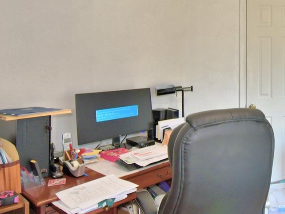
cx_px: 257
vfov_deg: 38.6
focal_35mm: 36
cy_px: 52
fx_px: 296
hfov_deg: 46.3
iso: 250
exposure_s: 1/30
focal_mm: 10
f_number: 4.5
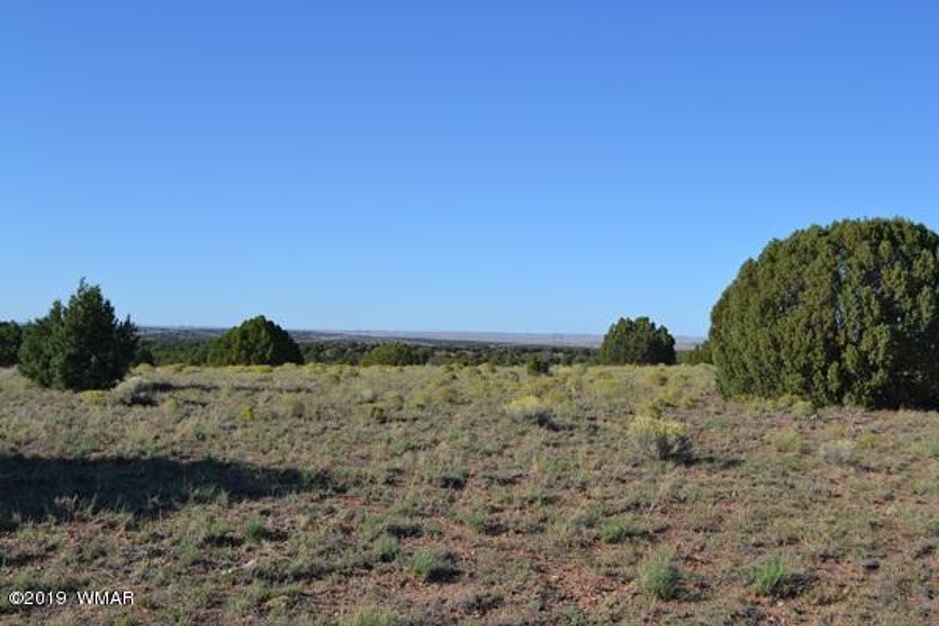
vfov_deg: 29.9
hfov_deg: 43.6
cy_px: 313
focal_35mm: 45
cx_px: 470
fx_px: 1174
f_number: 8
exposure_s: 1/250
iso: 100
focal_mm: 30
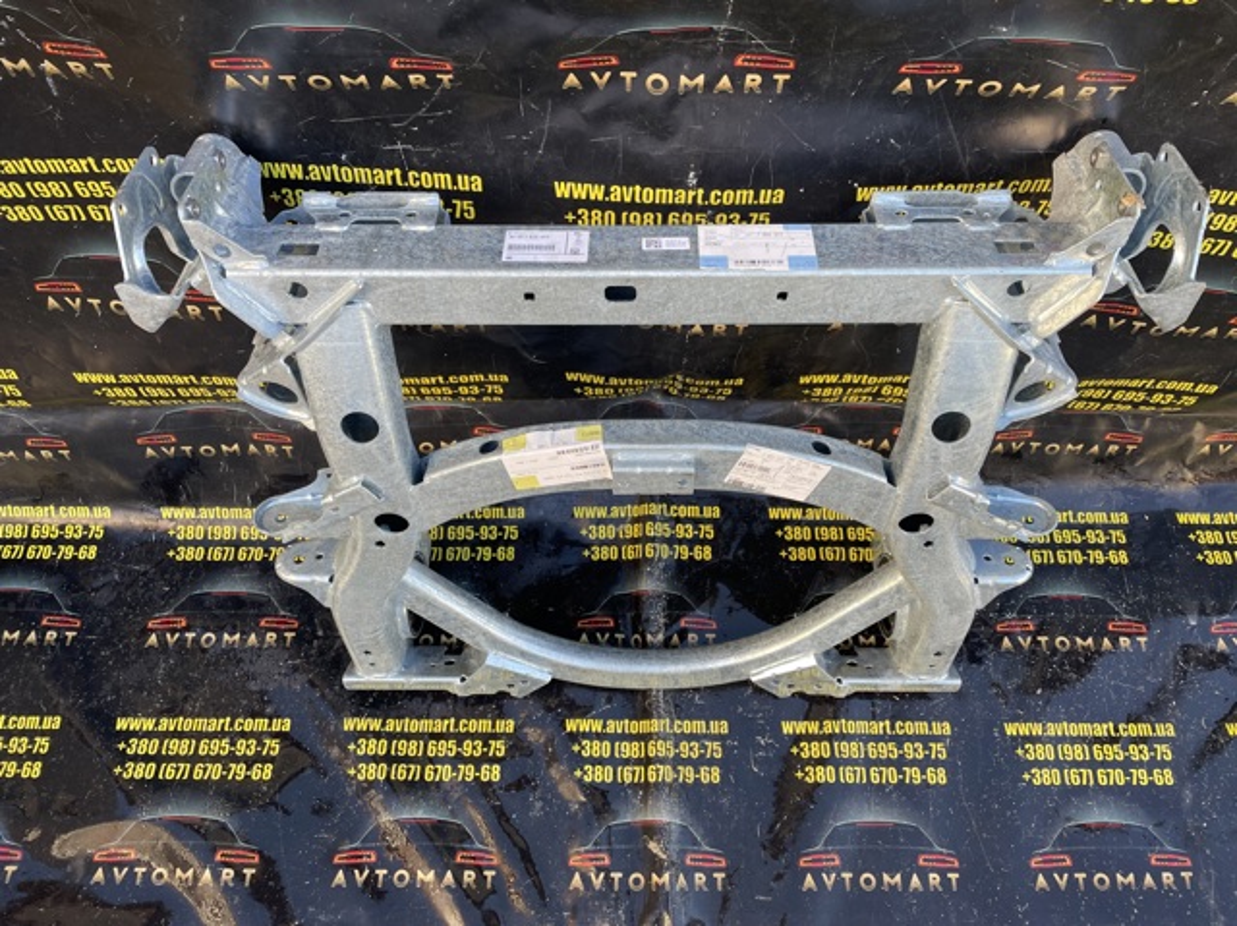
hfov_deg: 67.3
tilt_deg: -57.8
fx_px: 928
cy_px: 463
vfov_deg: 53.0
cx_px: 618
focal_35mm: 26
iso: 40
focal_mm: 4.2
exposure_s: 1/121
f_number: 1.6
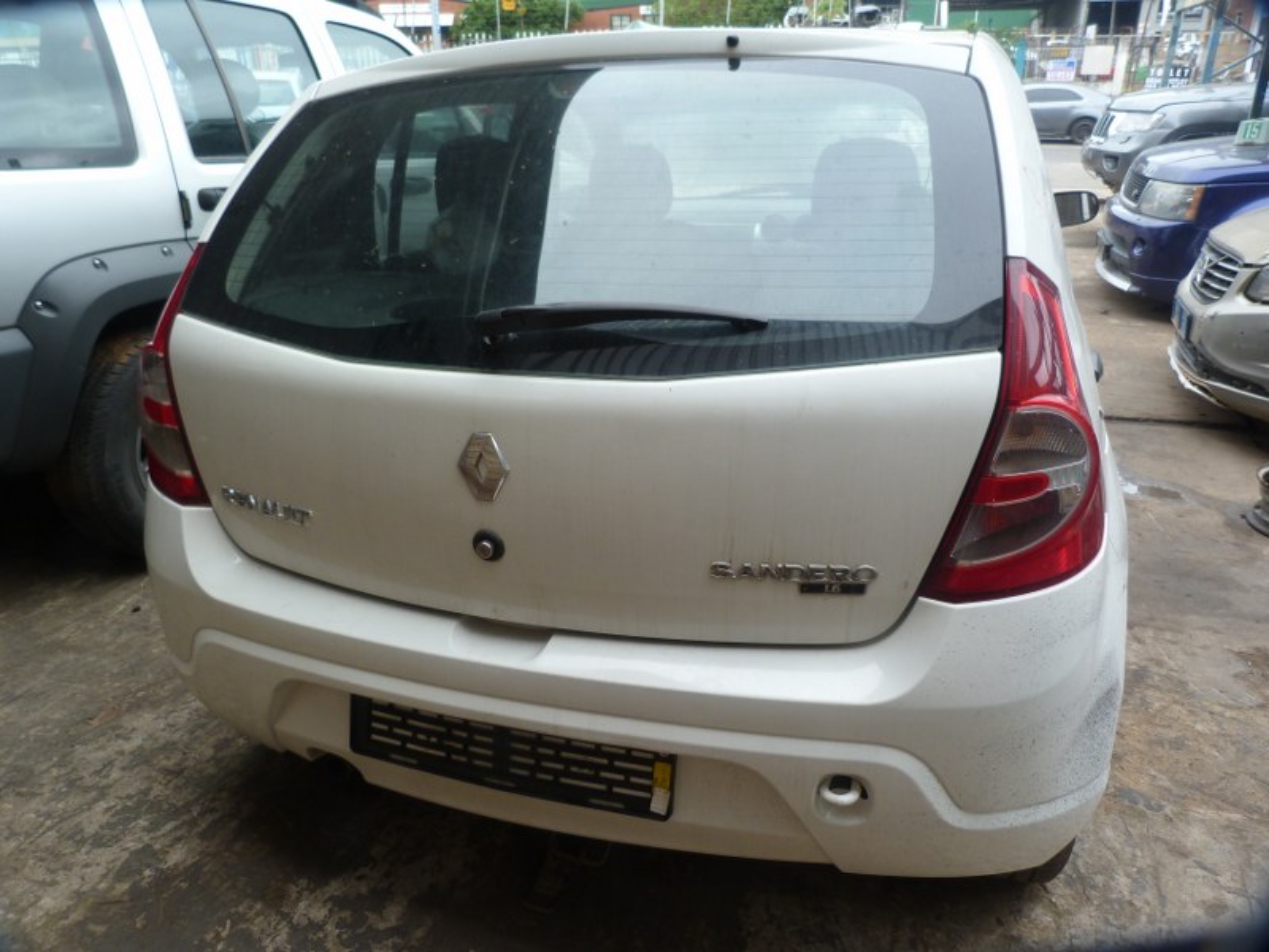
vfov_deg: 54.9
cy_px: 476
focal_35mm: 25
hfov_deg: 69.4
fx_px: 916
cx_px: 634
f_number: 2.8
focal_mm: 4.5
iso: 80
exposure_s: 1/125
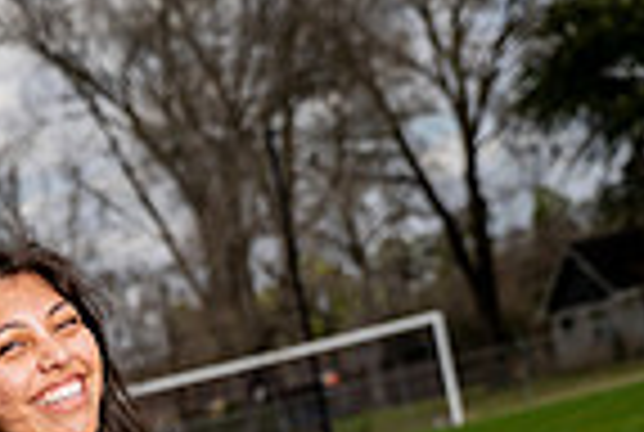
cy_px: 963
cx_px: -9
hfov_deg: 11.3
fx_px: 3209
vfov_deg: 7.3
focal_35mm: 179
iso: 100
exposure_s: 1/1250
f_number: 4
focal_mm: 57
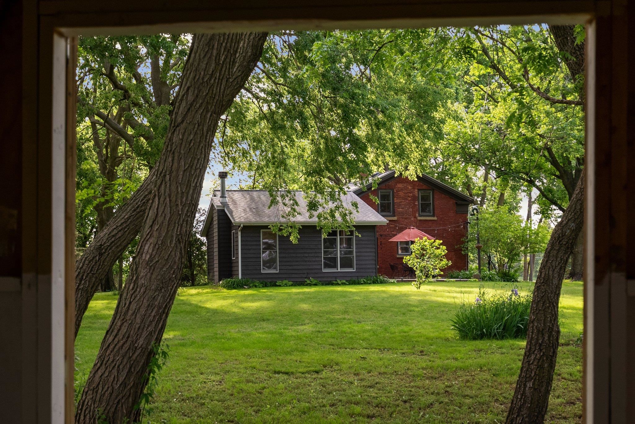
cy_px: 212
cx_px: 318
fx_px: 917
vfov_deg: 26.0
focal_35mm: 52
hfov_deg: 38.2
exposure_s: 1/160
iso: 500
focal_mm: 35
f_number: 4
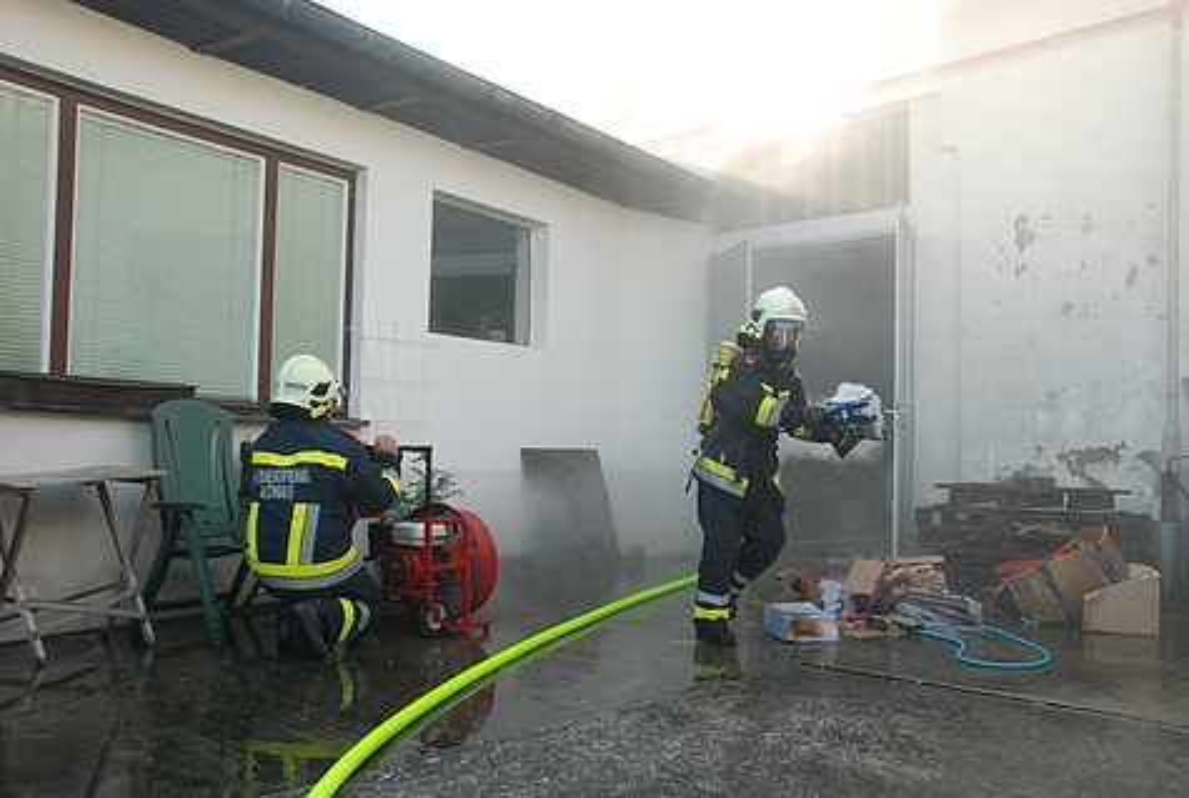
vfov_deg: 40.2
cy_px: 399
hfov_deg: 57.1
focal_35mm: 33
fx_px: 1092
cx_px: 594
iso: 800
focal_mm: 22
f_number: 8
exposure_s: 1/250
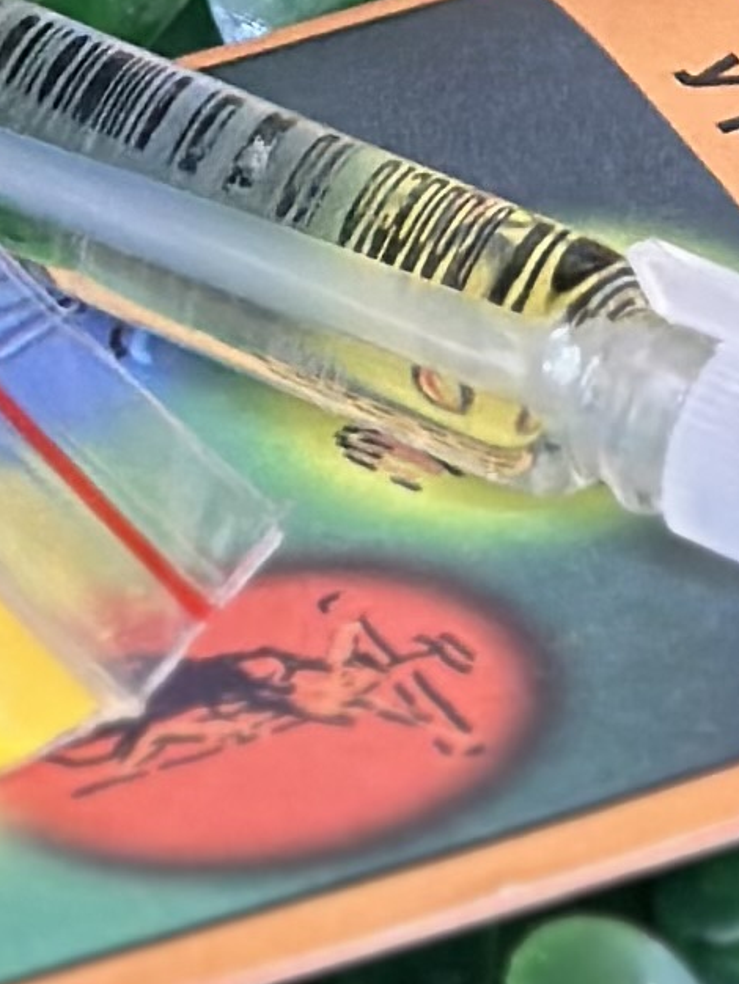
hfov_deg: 4.8
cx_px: -17
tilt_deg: -20.8
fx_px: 8790
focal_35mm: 309
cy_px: -1476
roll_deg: +0.4
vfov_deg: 6.1
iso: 250
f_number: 1.78
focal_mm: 6.86
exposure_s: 1/50
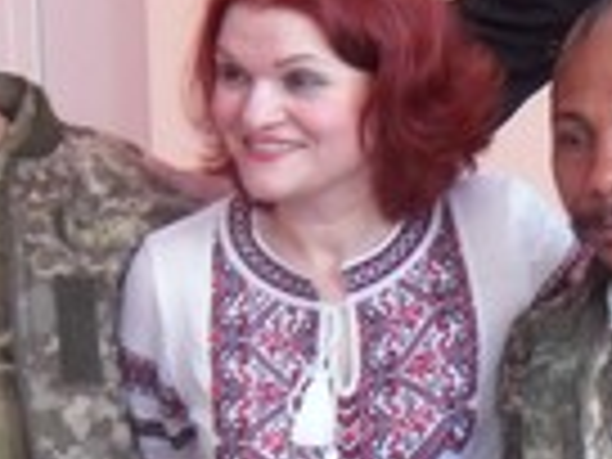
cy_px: 506
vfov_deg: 8.2
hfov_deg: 10.8
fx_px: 3182
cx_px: 670
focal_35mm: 180
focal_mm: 6.3
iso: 200
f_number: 3.5
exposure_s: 1/22
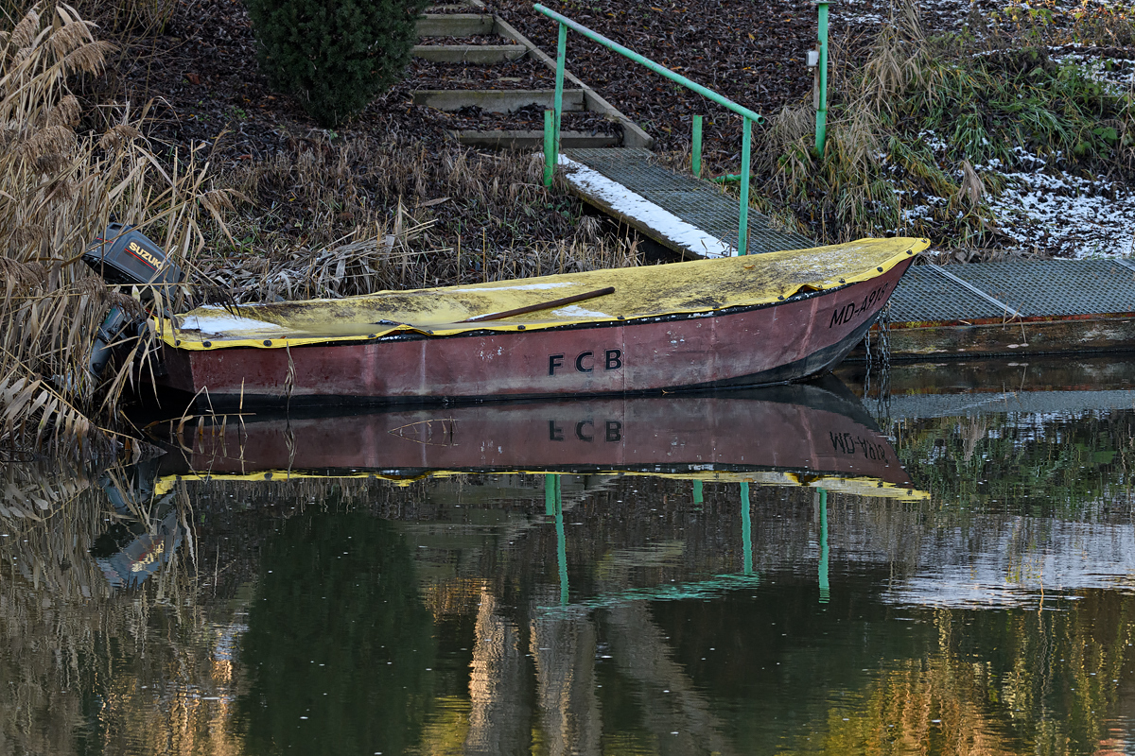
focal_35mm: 225
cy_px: 378
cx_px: 568
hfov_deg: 9.1
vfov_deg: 6.1
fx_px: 7093
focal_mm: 150
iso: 400
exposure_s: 1/160
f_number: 7.1
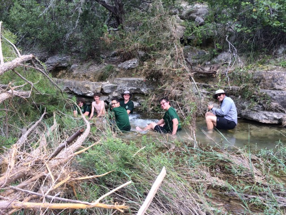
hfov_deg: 61.7
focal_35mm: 29
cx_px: 143
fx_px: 240
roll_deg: -2.4
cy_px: 108
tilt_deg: -7.2
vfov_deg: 48.2
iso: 32
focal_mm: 4.15
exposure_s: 1/221
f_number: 2.2
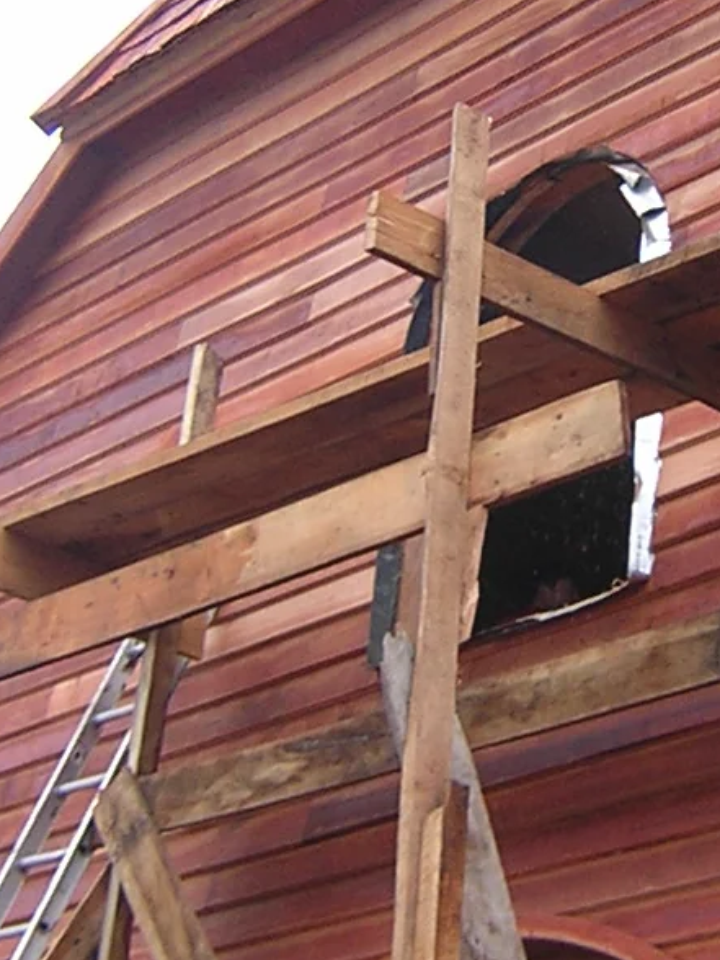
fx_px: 2718
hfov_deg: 14.9
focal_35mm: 98
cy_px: 382
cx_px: 671
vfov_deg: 20.0
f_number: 2.6
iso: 100
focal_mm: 4.7
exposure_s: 1/98.6
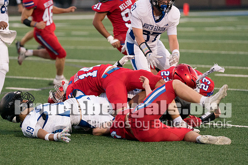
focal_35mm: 273
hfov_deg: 7.5
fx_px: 1881
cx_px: 108
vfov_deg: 5.0
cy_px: 68
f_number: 2.8
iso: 4000
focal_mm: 200
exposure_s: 1/2000
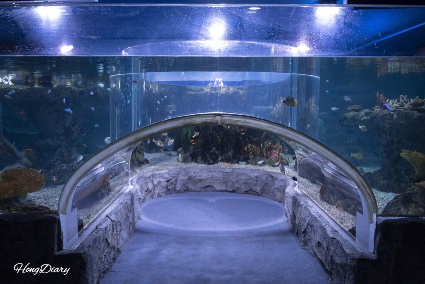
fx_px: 401
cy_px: 142
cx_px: 212
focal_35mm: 34
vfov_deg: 38.9
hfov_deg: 55.8
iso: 12800
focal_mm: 34
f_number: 4.5
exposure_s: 1/1000
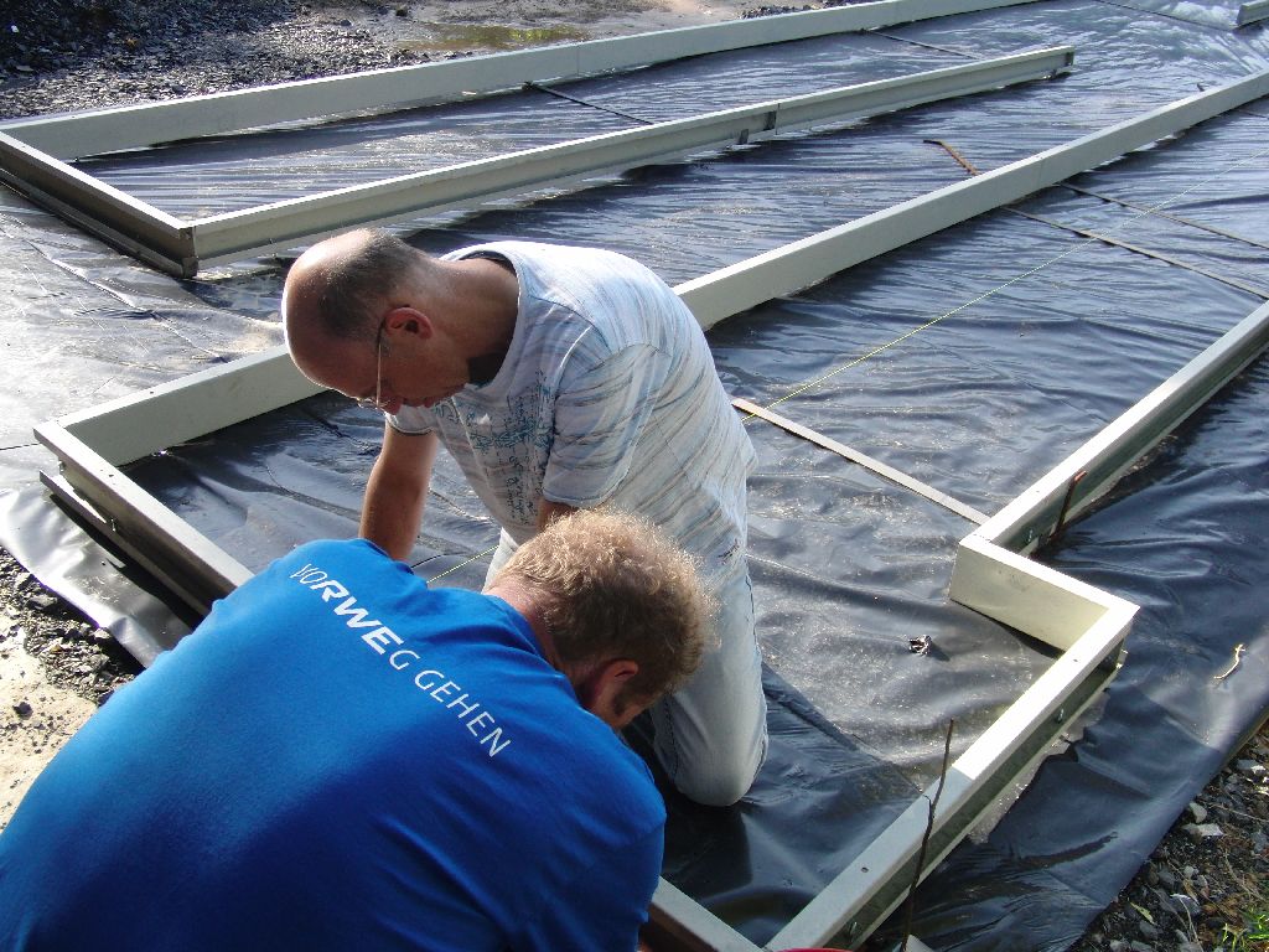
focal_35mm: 37
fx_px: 1356
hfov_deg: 50.1
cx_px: 634
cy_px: 476
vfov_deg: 38.7
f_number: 3.6
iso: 100
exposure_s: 1/160
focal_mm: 6.42
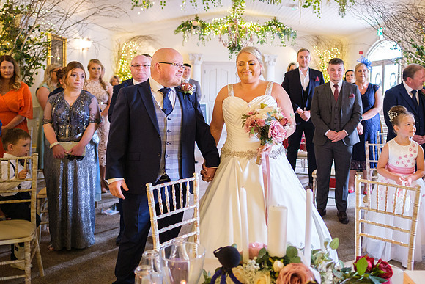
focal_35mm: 32
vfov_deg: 40.2
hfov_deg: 57.7
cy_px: 94
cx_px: 252
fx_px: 382
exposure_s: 1/160
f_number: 1.6
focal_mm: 16
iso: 2000
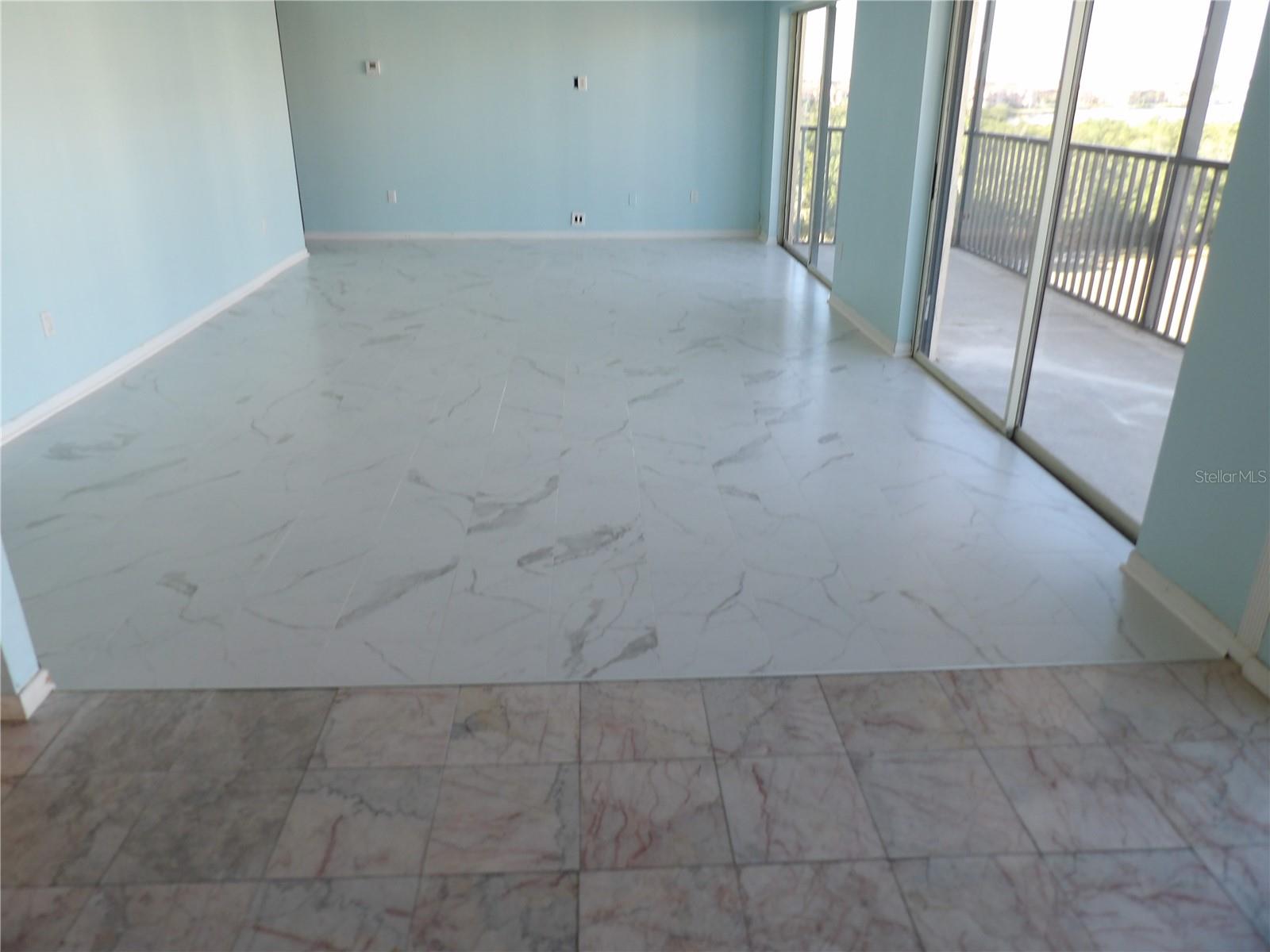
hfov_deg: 71.6
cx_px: 635
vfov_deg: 56.8
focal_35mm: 24
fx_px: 881
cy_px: 476
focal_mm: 4.3
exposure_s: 1/47
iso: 100
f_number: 3.2
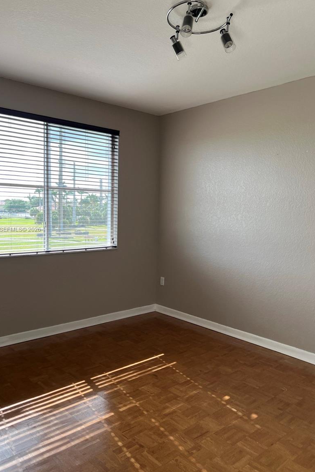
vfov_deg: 65.5
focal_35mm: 28
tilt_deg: -0.6
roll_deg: -1.2
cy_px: 230
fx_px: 367
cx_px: 148
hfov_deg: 46.4
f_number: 1.5
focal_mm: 5.7
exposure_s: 1/280
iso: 50
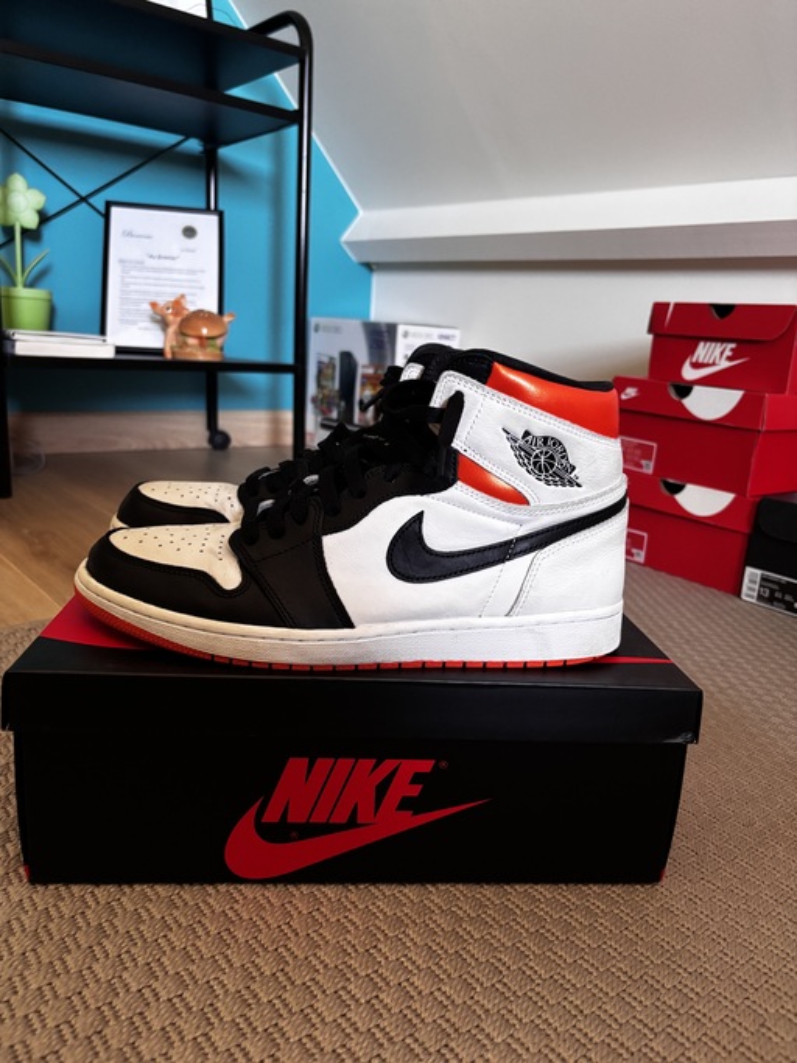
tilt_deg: -14.3
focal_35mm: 26
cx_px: 398
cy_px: 532
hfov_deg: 53.0
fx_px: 798
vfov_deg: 67.3
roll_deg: -4.8
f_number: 1.6
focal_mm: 5.96
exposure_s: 1/47
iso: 500
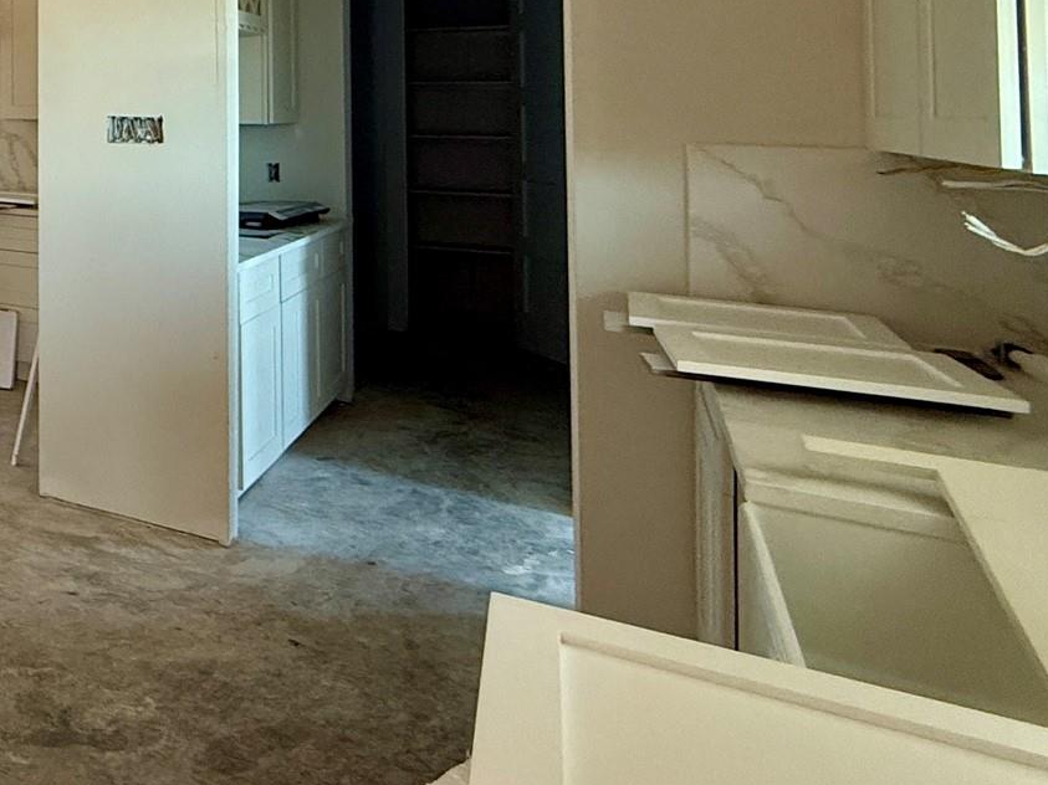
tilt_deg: +2.5
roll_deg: -0.2
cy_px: 73
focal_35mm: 34
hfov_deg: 39.5
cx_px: -199
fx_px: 1029
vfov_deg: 38.8
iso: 250
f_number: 2.2
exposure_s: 1/99
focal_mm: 2.22
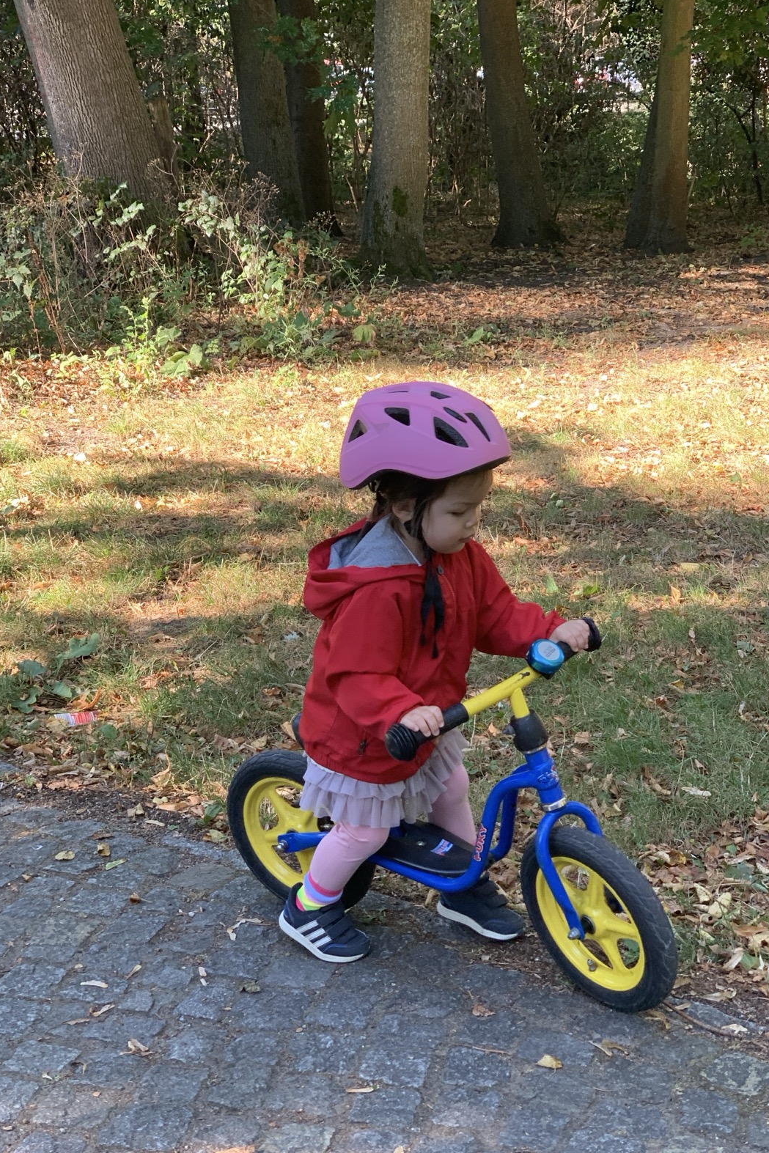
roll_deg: -0.5
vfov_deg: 36.2
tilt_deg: -18.9
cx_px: 400
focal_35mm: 55
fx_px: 1762
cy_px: 572
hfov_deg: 24.6
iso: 50
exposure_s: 1/122
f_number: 2.4
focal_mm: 6
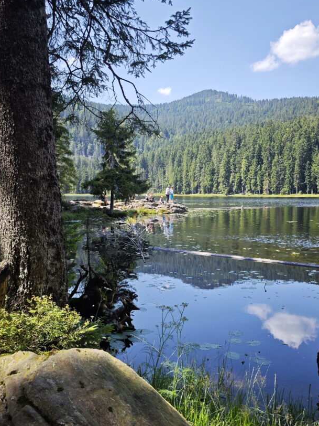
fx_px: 356
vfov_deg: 61.6
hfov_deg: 48.2
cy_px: 229
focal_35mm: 29
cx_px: 161
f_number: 2
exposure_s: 1/594
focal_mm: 8.72
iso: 50
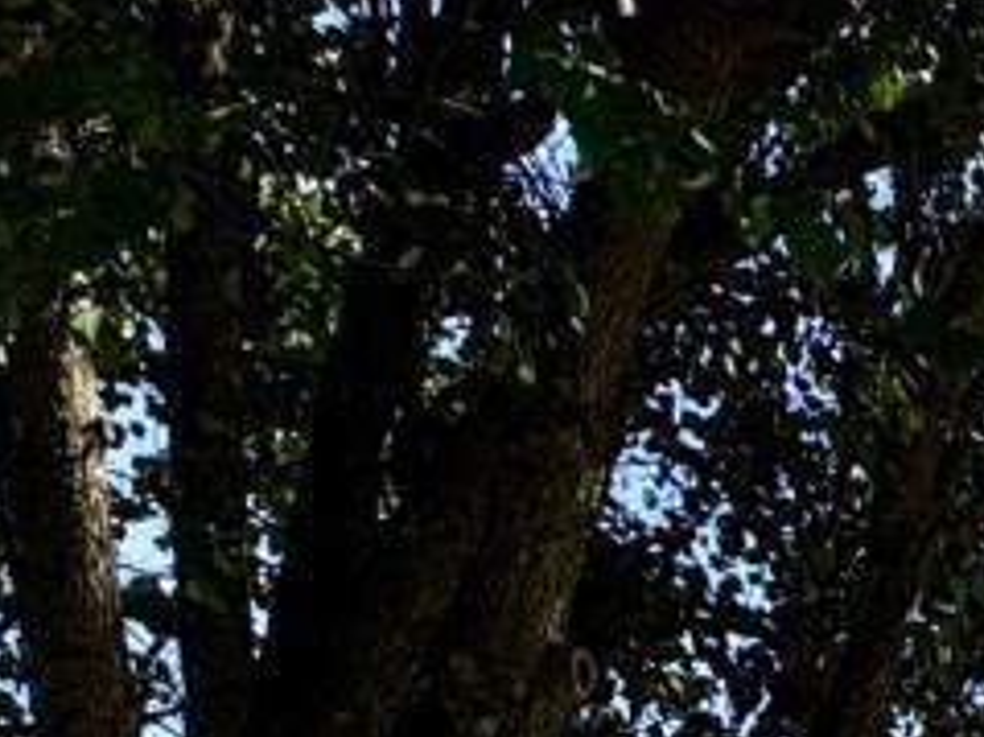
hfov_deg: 17.2
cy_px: 1711
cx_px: 1886
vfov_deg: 13.1
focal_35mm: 88
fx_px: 2500
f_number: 2.2
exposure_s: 1/980
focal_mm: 2.22
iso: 50
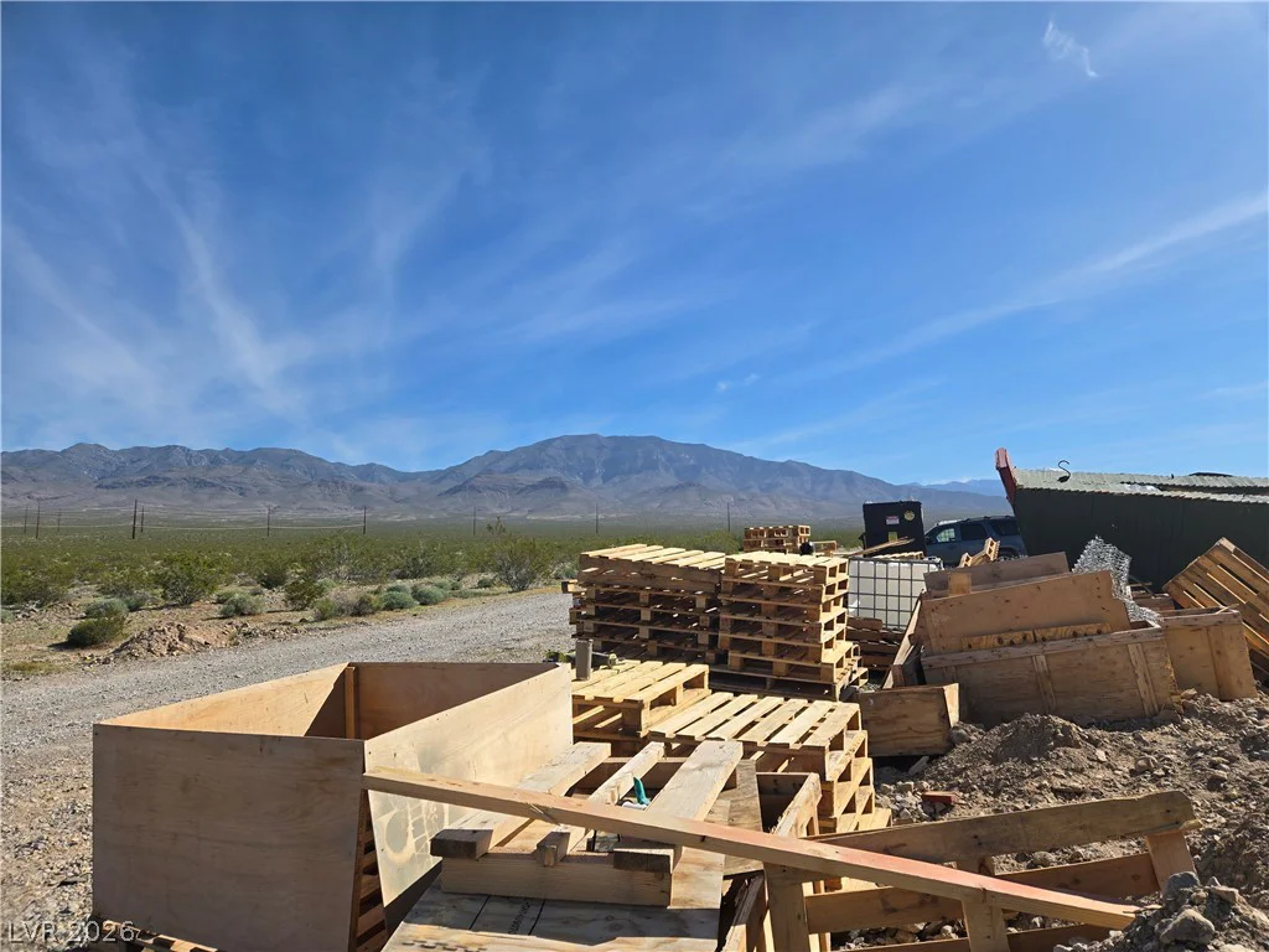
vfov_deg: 58.9
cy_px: 476
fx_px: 843
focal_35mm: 23
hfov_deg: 73.9
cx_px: 634
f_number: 1.8
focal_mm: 5.4
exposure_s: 1/2921
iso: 25
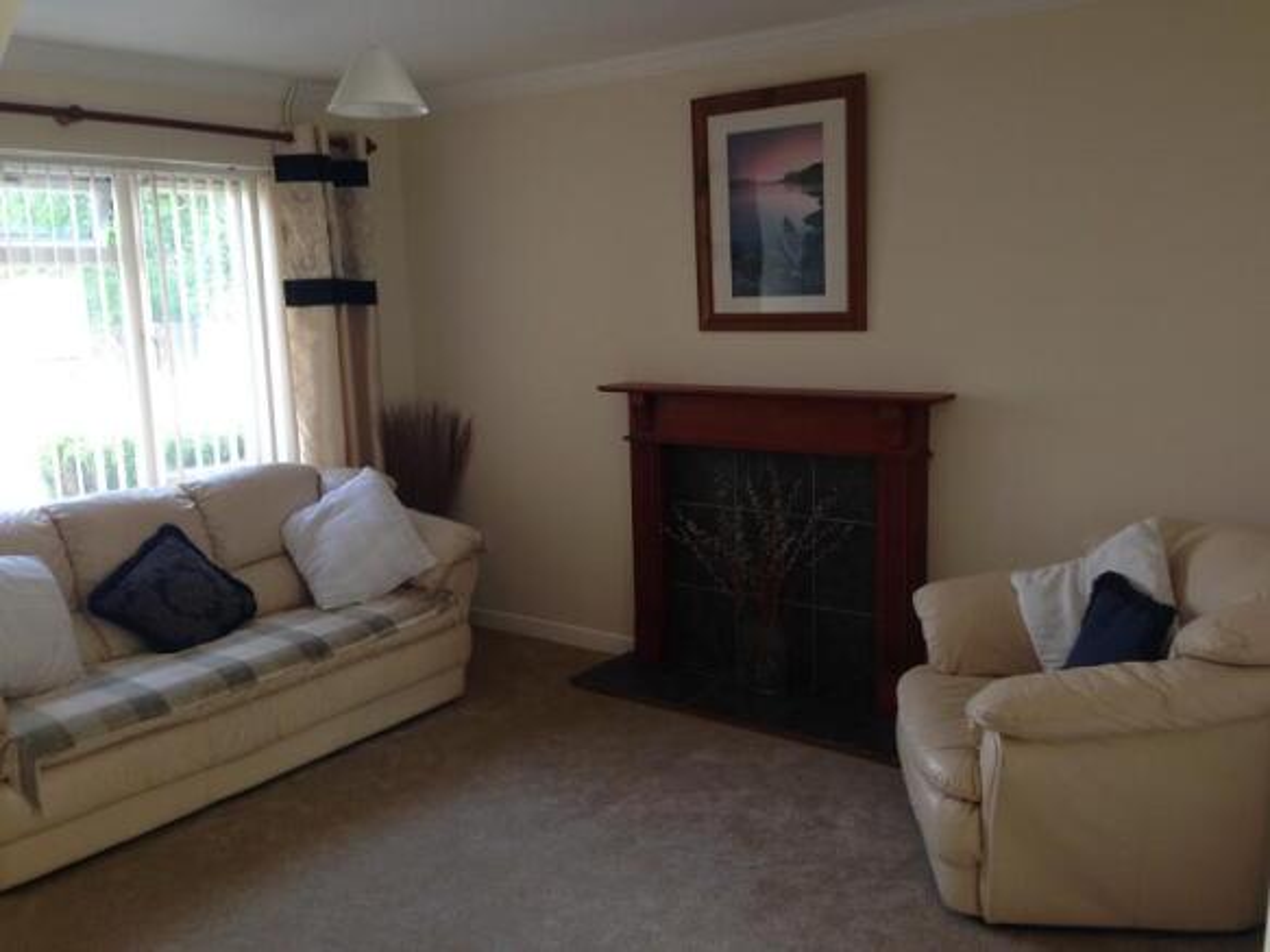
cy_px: 476
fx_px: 1210
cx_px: 635
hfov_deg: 55.4
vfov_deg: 42.9
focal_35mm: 33
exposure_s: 1/40
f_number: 2.4
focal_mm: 4.12
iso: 50
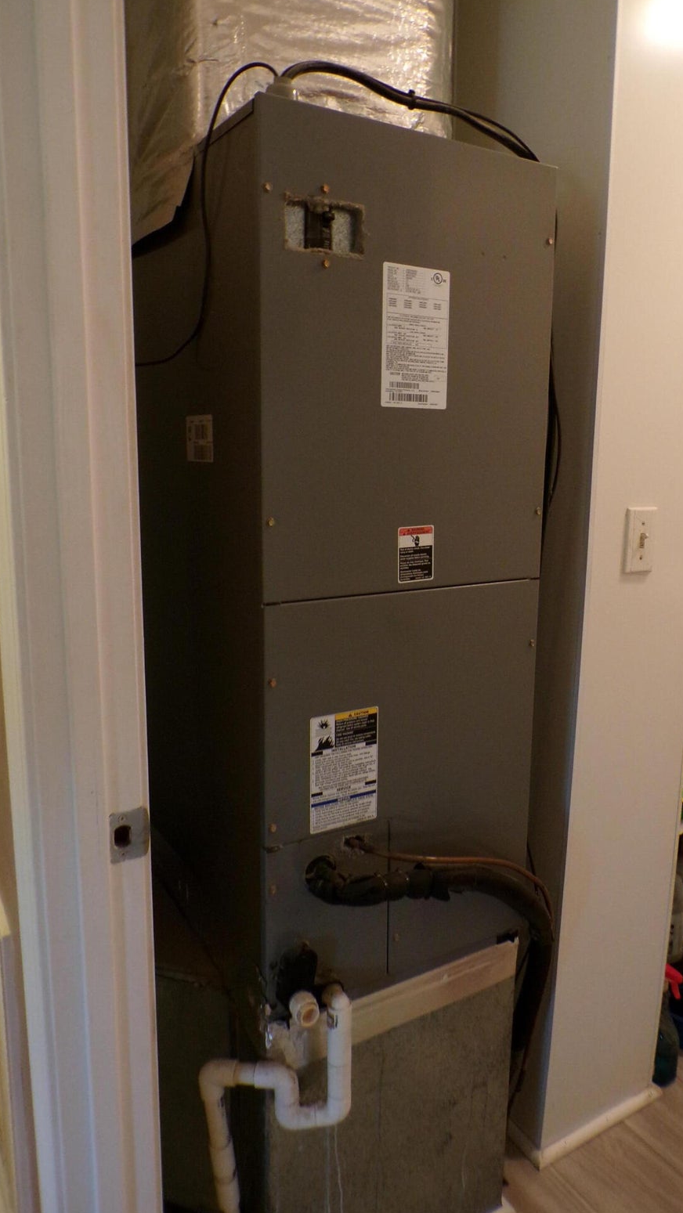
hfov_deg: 42.5
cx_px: 442
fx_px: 869
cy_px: 590
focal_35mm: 27
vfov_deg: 69.8
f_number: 3
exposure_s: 1/17
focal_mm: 4.3
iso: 367
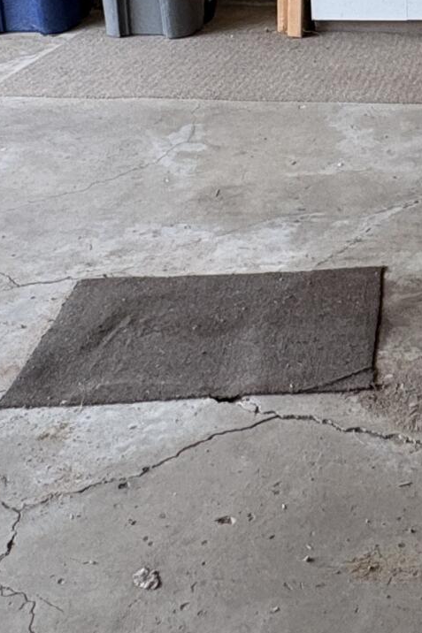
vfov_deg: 29.6
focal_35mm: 61
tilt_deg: -6.9
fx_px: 1073
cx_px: 498
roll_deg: +1.4
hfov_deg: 20.8
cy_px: -64
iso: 50
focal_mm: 2.22
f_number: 2.2
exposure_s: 1/99
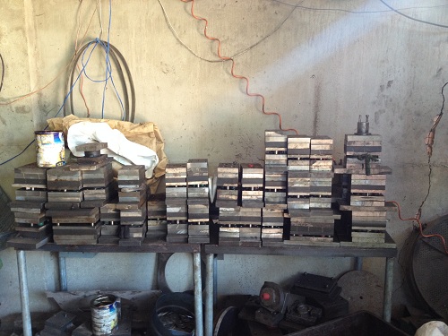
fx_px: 453
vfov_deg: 40.7
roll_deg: -0.7
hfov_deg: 52.6
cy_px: 168
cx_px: 224
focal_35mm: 35
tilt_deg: -12.5
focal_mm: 4.28
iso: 125
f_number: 2.4
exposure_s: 1/20
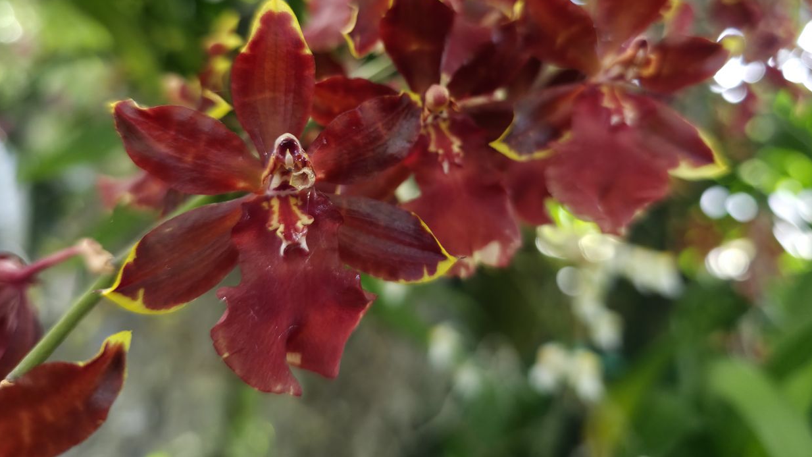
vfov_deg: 43.6
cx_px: 394
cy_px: 142
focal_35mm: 26
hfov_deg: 71.9
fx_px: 560
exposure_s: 1/120
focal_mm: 6.3
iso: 250
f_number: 1.7
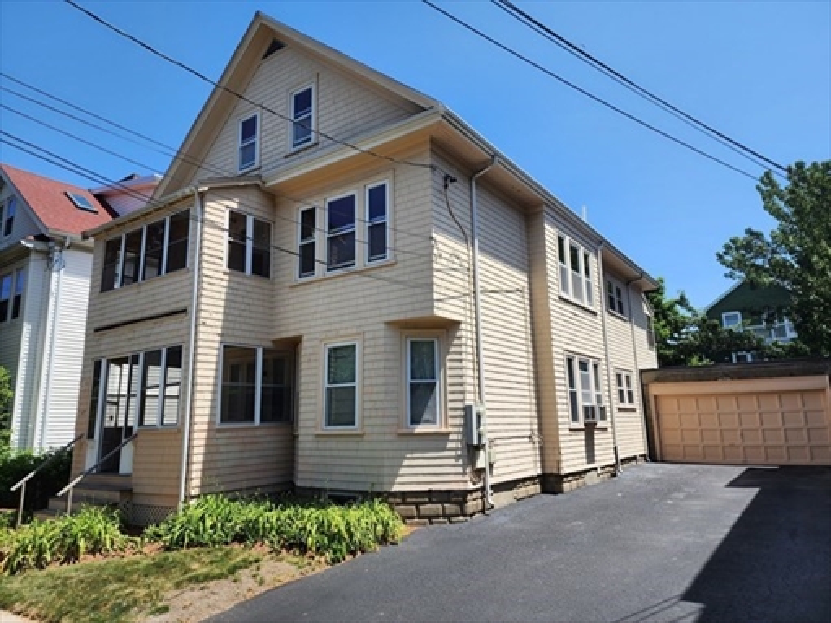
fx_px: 552
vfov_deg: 58.9
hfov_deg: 73.9
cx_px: 416
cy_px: 312
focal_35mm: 23
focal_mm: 6.4
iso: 12
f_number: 1.8
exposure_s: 1/664
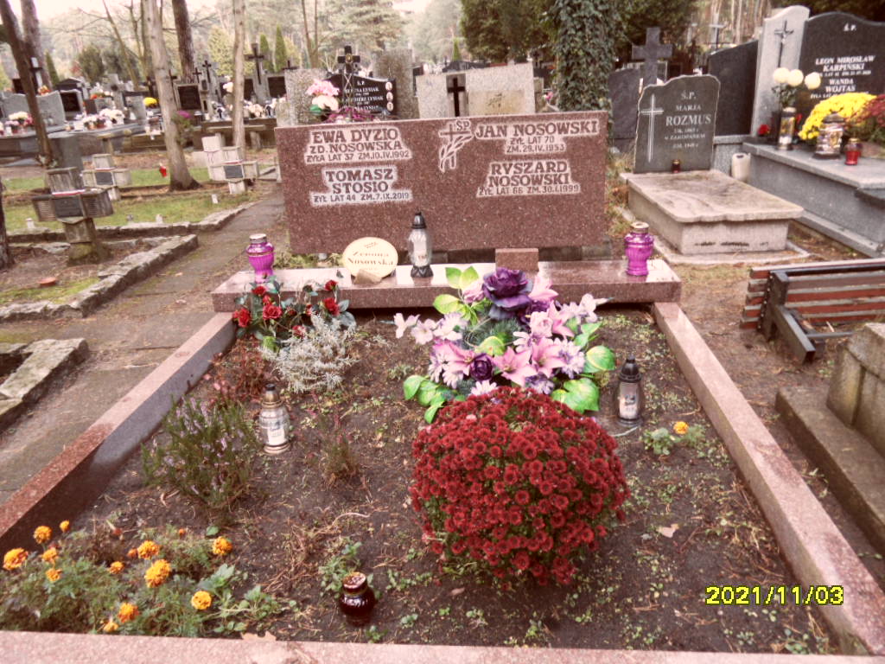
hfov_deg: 71.6
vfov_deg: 56.8
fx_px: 614
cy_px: 332
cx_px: 442
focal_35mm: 24
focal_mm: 3.9
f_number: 3.2
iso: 100
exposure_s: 1/60
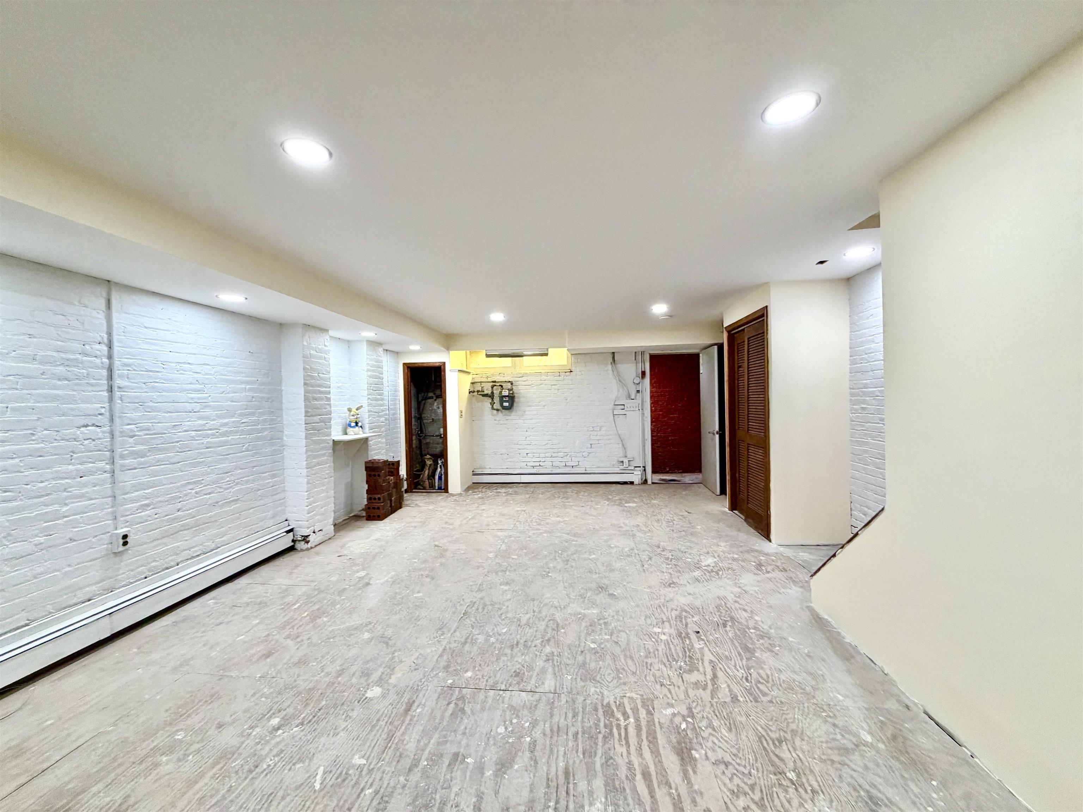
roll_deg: +1.3
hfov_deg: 102.1
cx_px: 542
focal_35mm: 14
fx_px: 438
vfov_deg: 85.7
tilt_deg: +0.7
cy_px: 406
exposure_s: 1/120
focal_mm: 2.22
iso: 250
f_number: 2.2
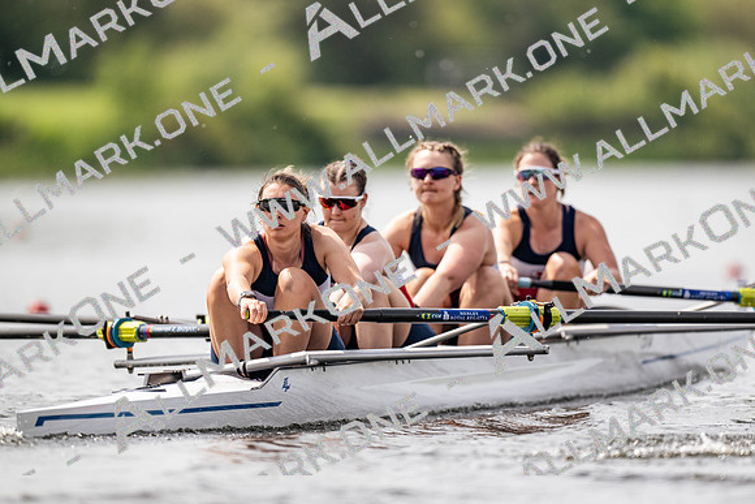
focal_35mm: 600
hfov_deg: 3.4
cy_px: 252
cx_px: 378
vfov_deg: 2.3
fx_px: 12586
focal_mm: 600
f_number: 4
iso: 280
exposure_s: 1/2500
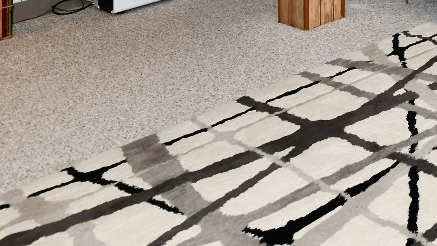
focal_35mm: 52
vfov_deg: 17.7
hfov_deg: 26.4
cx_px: 682
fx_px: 603
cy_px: -217
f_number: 6.3
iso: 640
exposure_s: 1/60
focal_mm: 14
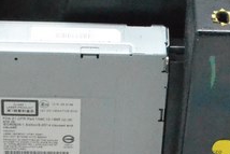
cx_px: 99
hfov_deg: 8.4
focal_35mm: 244
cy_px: 105
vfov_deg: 5.6
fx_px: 1560
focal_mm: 34
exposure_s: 1/125
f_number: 10
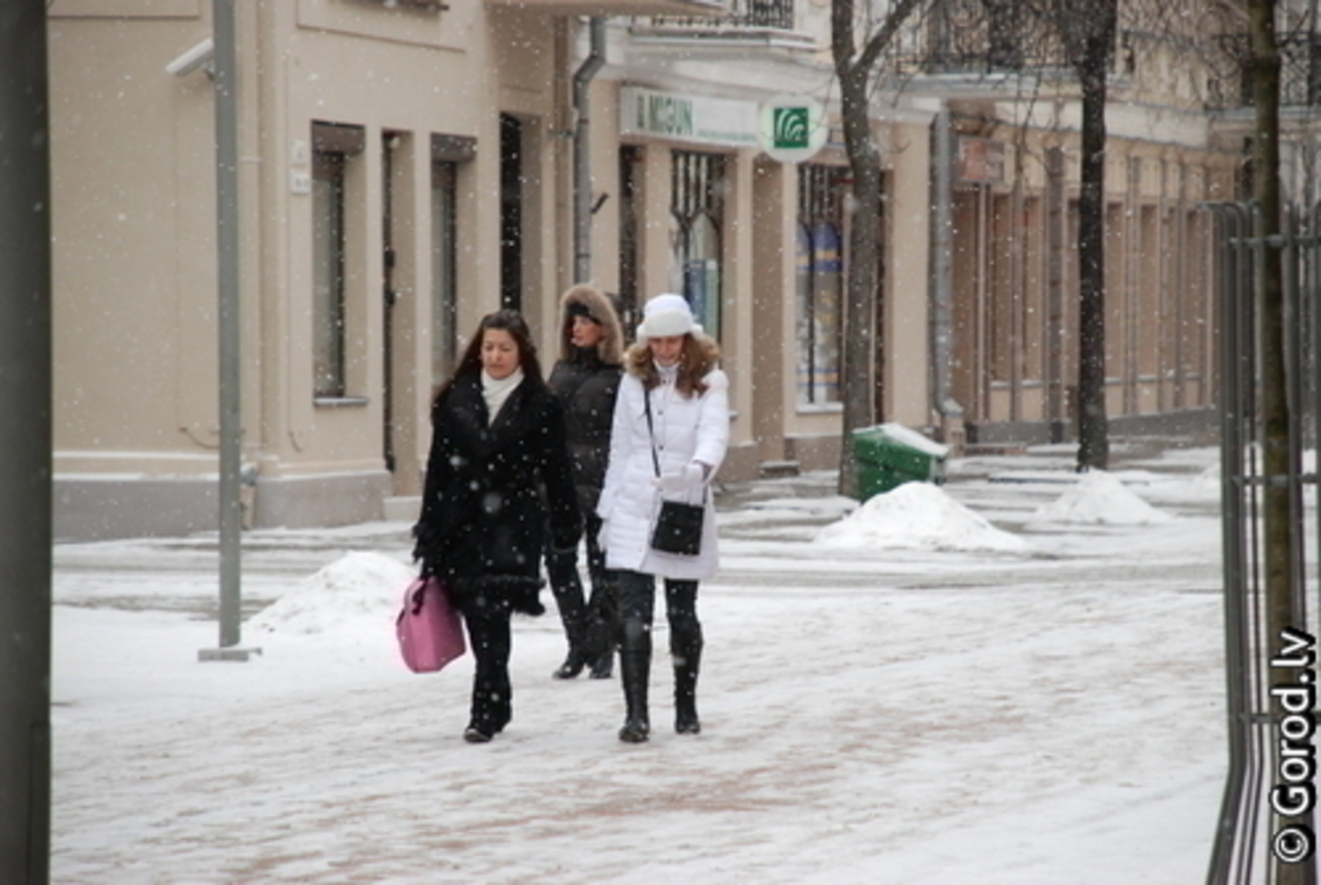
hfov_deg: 10.1
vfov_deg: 6.8
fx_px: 7443
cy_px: 442
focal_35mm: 202
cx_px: 660
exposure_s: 1/180
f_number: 6.7
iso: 640
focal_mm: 135
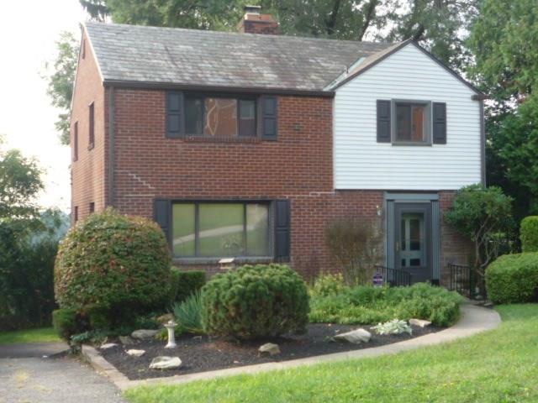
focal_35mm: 55
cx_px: 269
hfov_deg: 34.9
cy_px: 202
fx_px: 855
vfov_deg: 26.6
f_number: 4
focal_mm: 5.3
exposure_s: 1/100
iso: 100
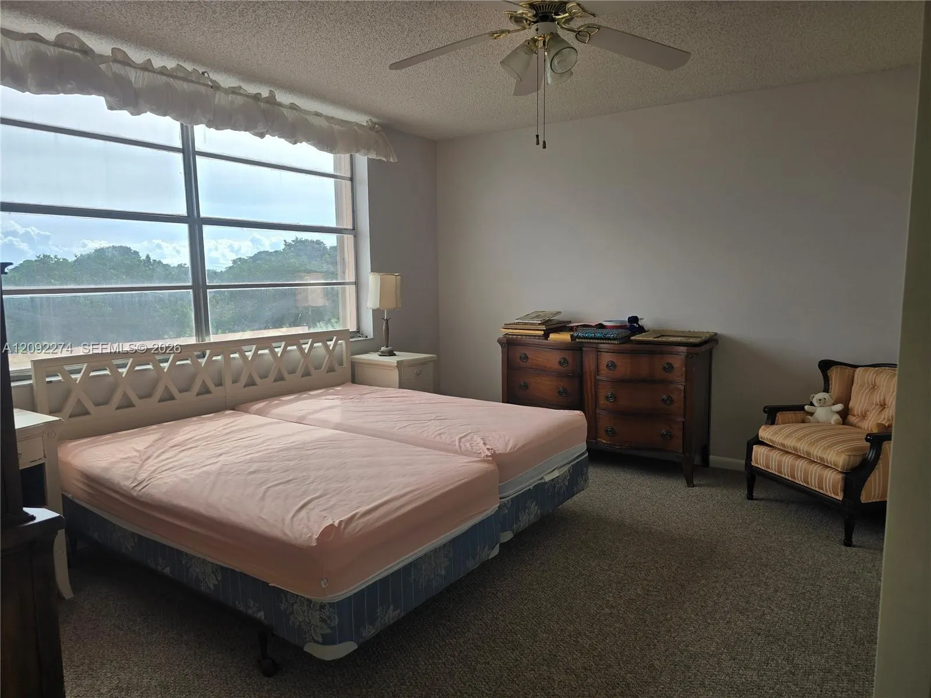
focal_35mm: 23
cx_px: 466
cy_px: 349
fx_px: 619
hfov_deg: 73.9
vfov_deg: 58.9
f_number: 1.7
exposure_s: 1/180
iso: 25
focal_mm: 6.3
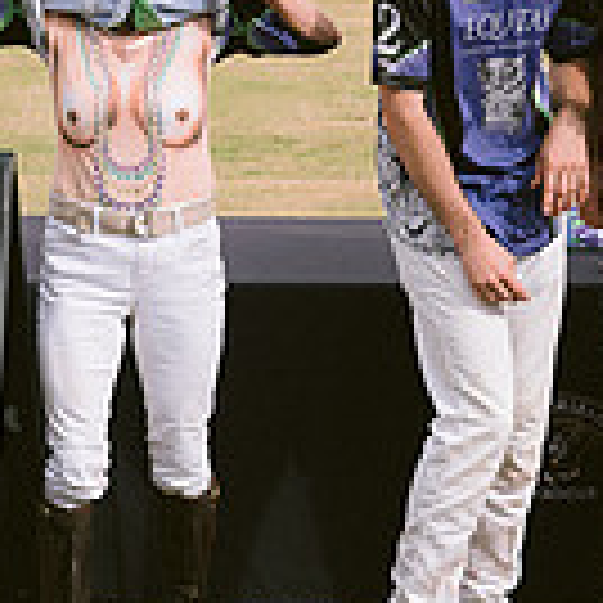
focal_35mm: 211
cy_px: -32
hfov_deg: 8.3
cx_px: 542
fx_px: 4158
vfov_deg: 8.2
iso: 200
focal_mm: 50
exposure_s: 1/8000
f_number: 2.8
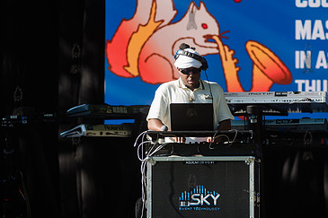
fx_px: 2140
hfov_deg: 8.8
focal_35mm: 235
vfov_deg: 5.8
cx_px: 191
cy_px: 101
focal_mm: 145
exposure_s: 1/1250
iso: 400
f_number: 3.5
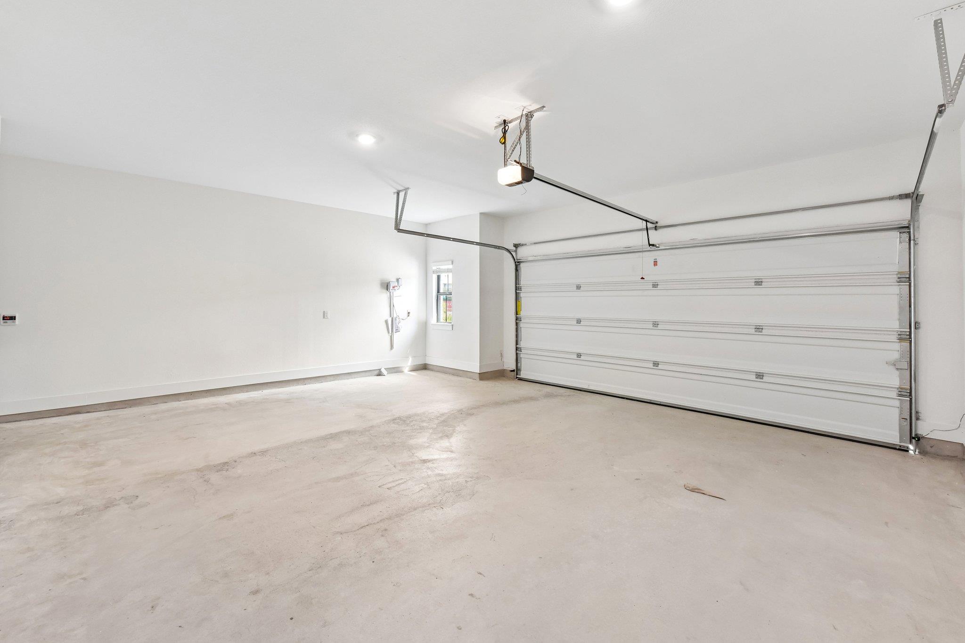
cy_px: 322
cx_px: 482
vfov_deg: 81.2
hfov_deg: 104.3
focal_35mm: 14
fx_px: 375
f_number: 8
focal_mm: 14
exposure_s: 1/15
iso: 450
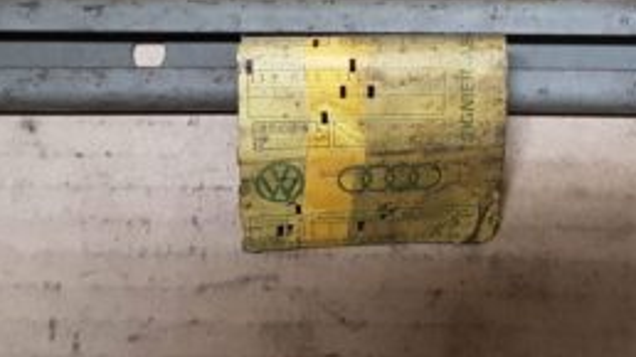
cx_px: 409
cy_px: -6
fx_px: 927
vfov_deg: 21.0
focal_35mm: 55
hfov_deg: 37.6
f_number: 1.7
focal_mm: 4.2
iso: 200
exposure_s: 1/25
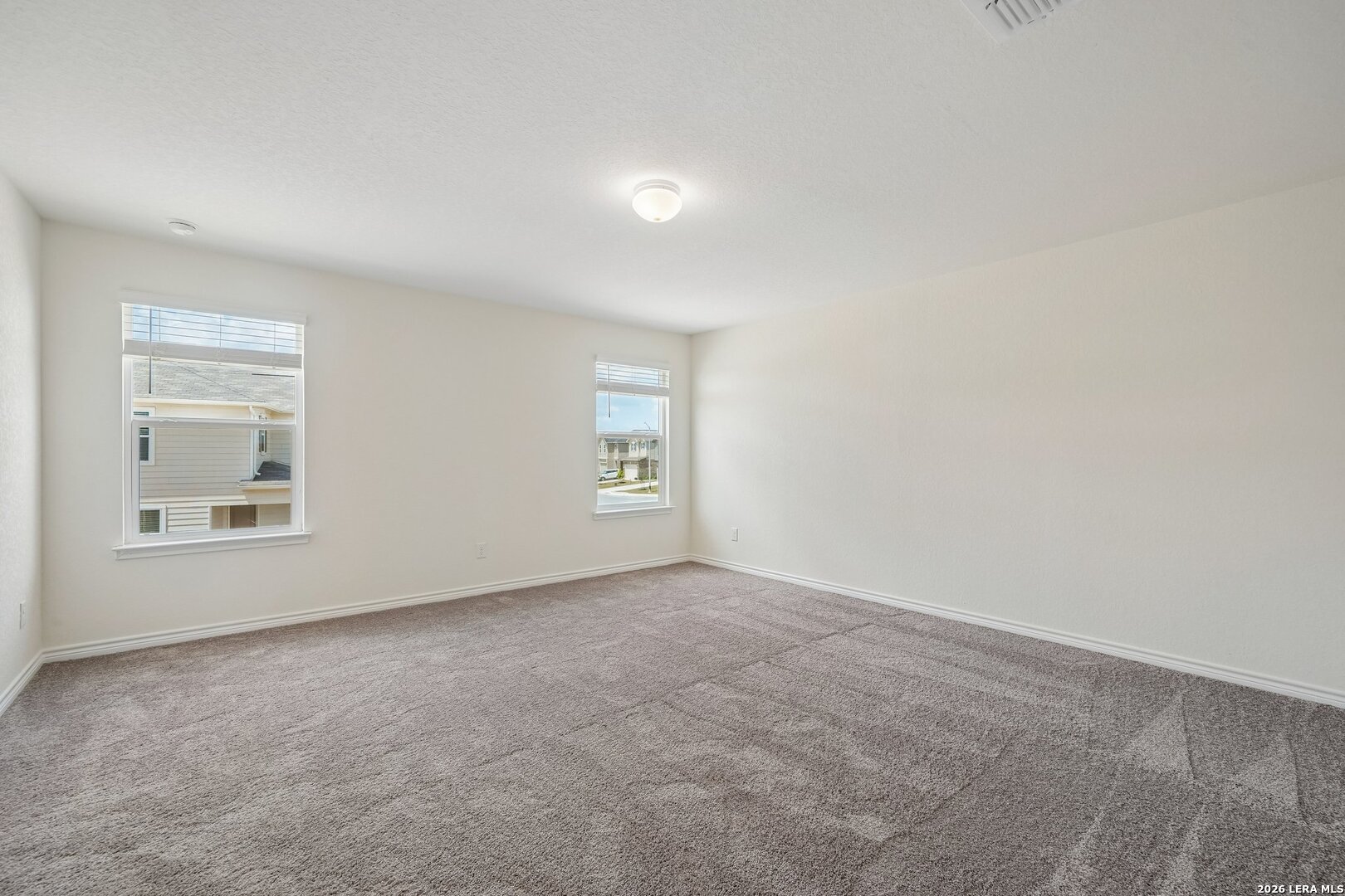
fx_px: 560
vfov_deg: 77.3
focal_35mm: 15
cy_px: 448
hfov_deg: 100.4
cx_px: 672
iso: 500
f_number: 8
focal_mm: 15
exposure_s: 1/50
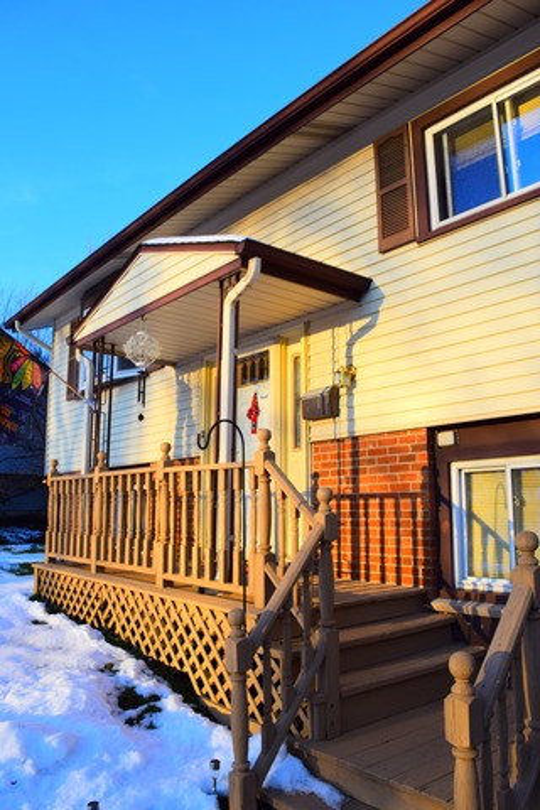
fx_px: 607
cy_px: 405
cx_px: 270
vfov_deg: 67.4
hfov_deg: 47.9
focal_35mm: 27
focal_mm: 18
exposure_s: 1/250
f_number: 8
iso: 200
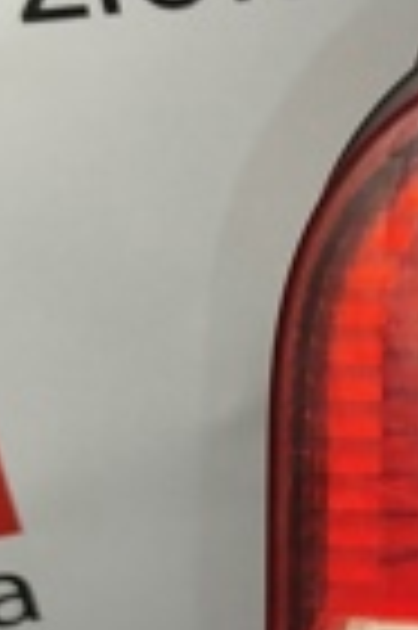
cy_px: 824
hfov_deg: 10.9
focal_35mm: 114
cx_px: 849
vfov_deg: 16.9
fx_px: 1990
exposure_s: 1/50
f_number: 1.7
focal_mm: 5.31
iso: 125
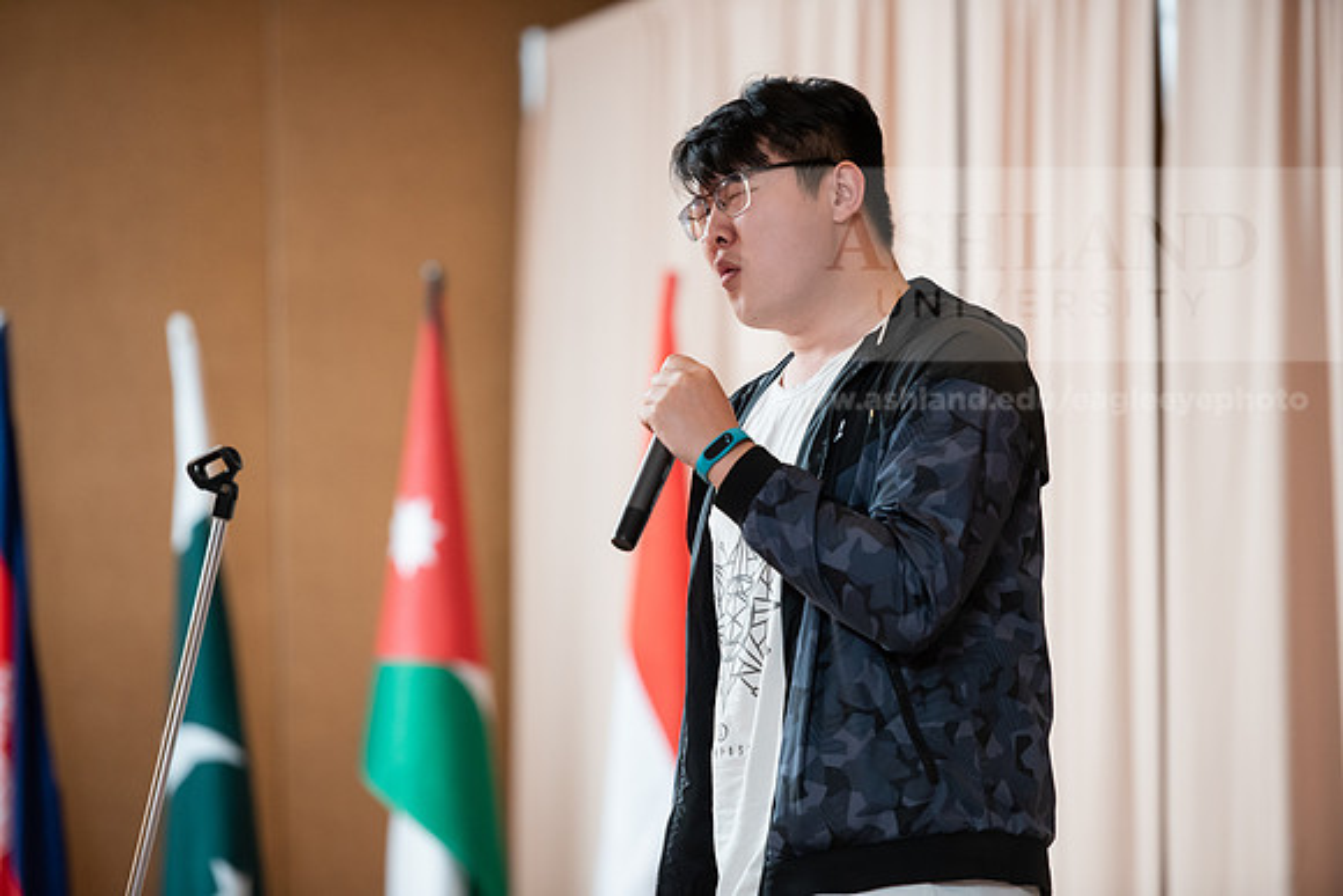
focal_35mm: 170
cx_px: 672
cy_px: 448
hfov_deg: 12.1
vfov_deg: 8.1
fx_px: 6343
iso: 2000
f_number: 2.8
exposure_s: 1/200
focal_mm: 170
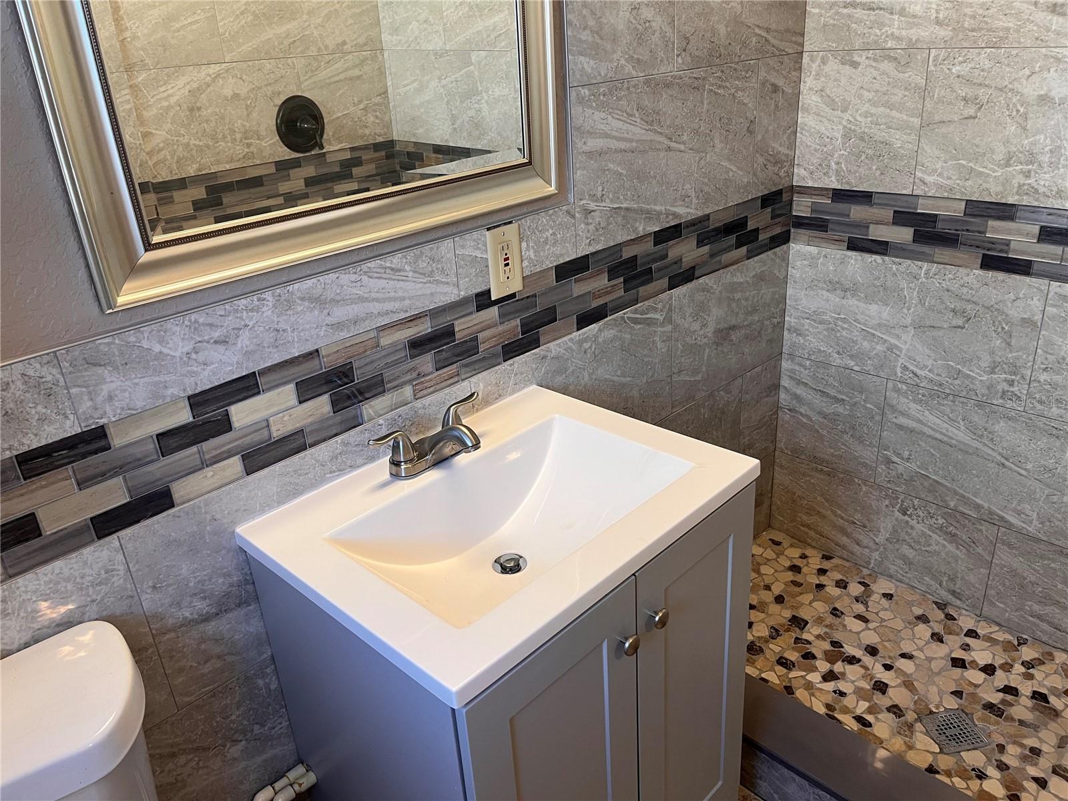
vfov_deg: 53.1
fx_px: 802
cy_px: 400
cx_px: 534
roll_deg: +4.0
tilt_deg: -25.1
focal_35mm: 26
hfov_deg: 67.3
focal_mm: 5.1
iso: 100
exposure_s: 1/60
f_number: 1.6
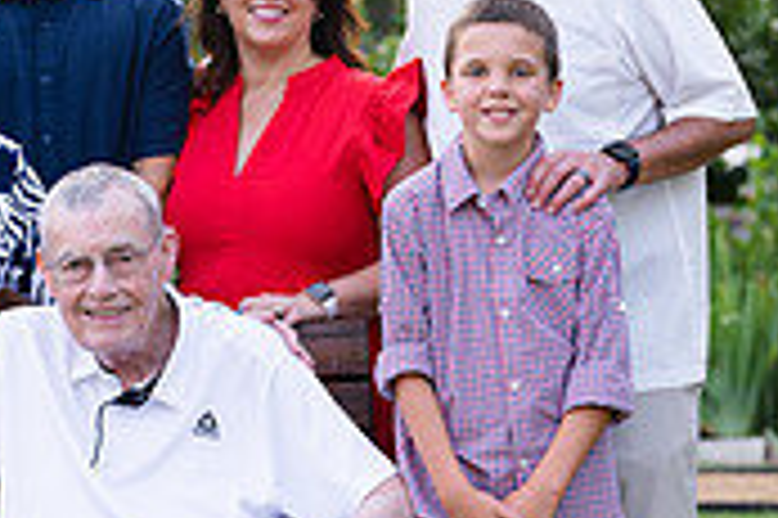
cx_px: 229
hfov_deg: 12.2
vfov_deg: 8.2
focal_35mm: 168
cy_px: 340
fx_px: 3627
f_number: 2
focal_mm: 50
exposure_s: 1/320
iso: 160
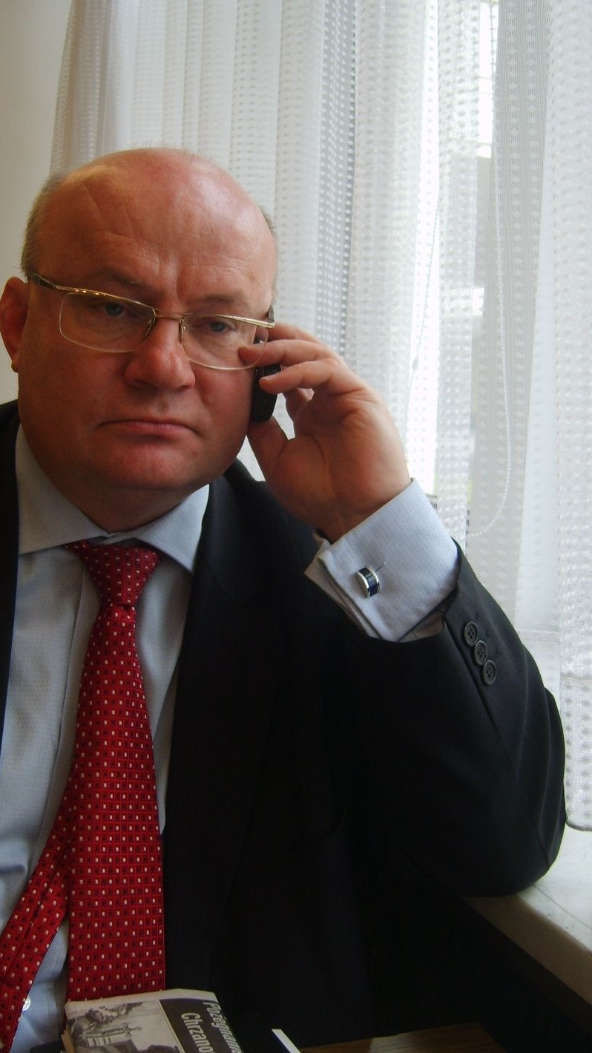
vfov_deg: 47.4
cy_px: 507
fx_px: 1200
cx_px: 250
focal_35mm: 43
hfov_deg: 27.7
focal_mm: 7.4
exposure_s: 1/60
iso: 50
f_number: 2.8
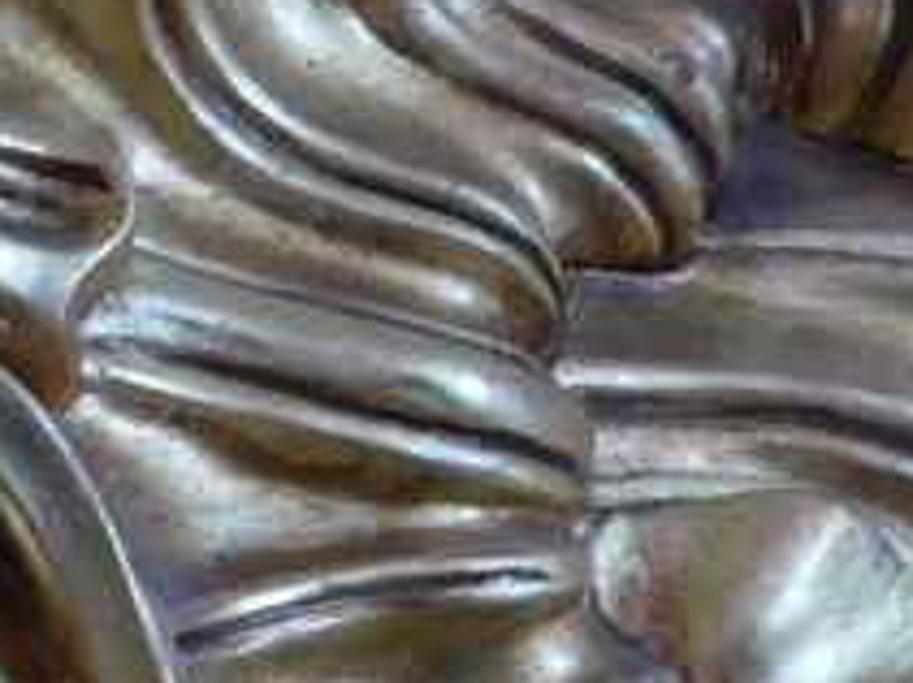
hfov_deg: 20.7
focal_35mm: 95
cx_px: 515
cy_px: 718
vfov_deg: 15.2
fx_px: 2504
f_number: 3.3
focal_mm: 4.3
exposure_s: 1/5
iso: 400
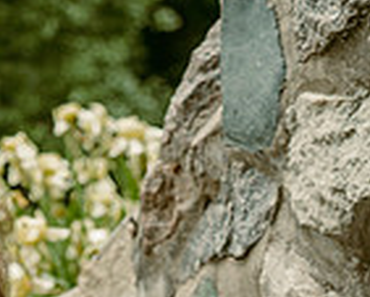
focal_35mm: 146
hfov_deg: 11.5
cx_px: -436
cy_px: 352
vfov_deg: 10.4
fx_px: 1600
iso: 1600
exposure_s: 1/125
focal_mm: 35
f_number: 3.2
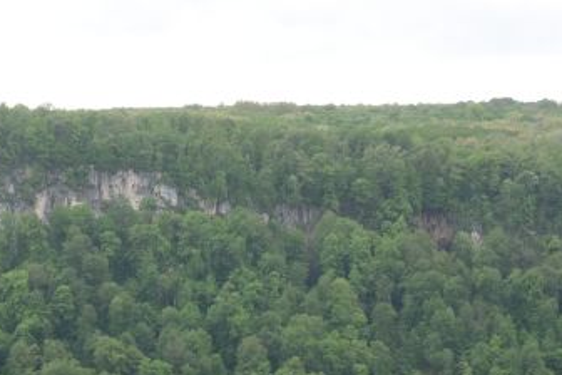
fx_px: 1873
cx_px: 286
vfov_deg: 11.2
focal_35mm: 120
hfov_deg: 17.1
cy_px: 468
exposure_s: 1/125
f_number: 13
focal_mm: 31
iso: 500
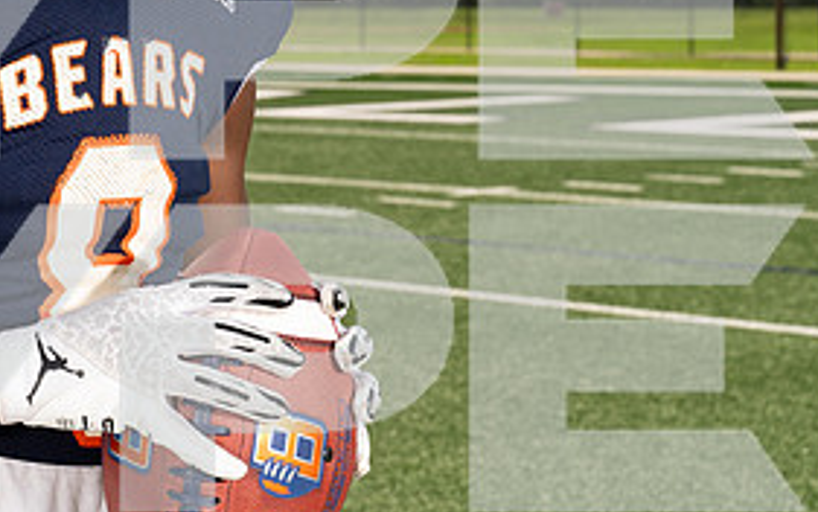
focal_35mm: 124
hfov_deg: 16.6
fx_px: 2766
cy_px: 7
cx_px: 73
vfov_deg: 10.5
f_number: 8
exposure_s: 1/250
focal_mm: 59
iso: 100
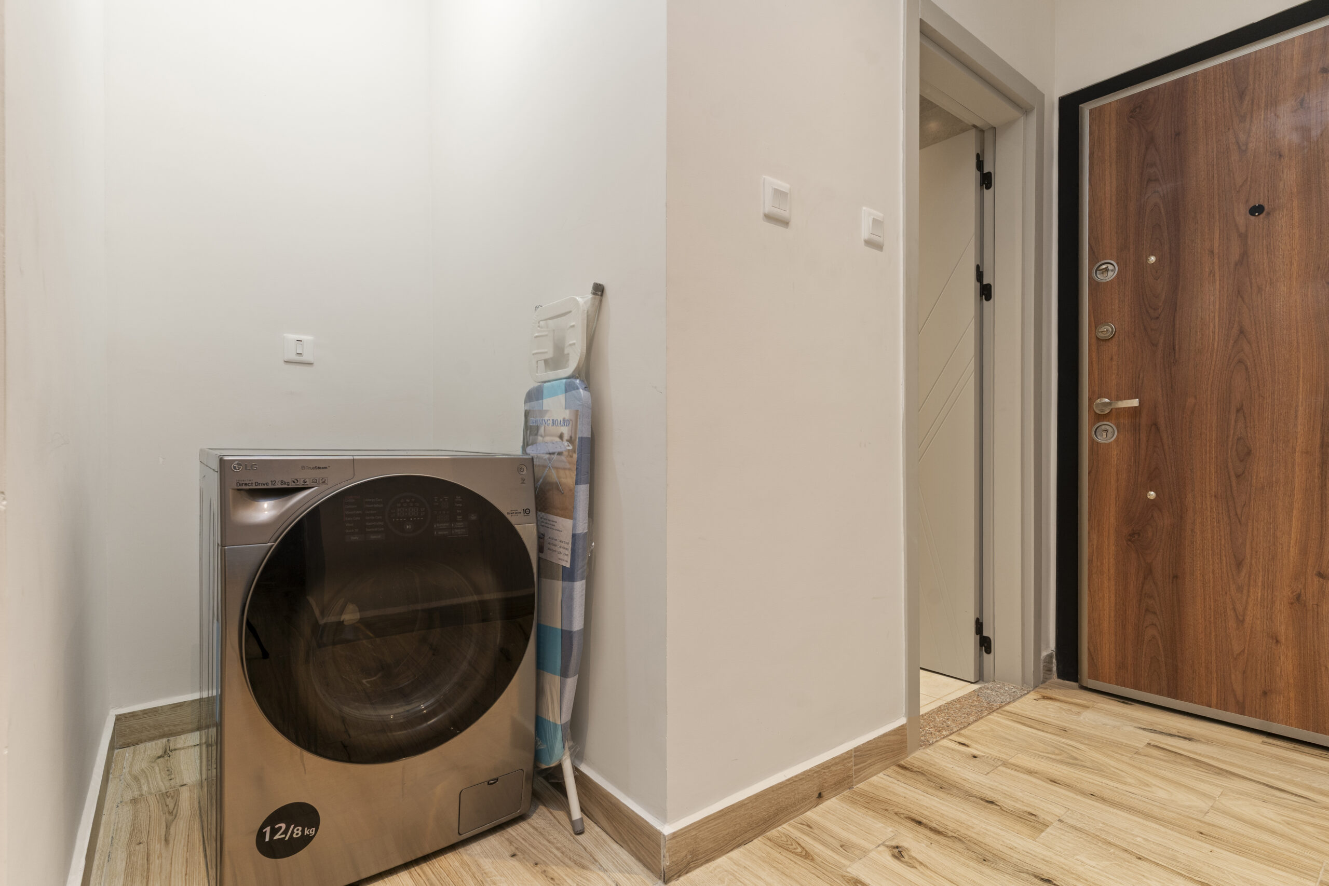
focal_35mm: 17
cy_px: 443
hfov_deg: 93.3
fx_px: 628
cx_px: 664
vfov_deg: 70.4
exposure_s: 1/5
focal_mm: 17
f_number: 7.1
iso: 200
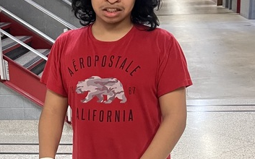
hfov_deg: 25.8
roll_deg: +2.0
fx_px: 556
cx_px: 97
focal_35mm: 80
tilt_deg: -16.7
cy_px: 145
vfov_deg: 16.1
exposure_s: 1/60
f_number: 1.5
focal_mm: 5.7
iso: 250
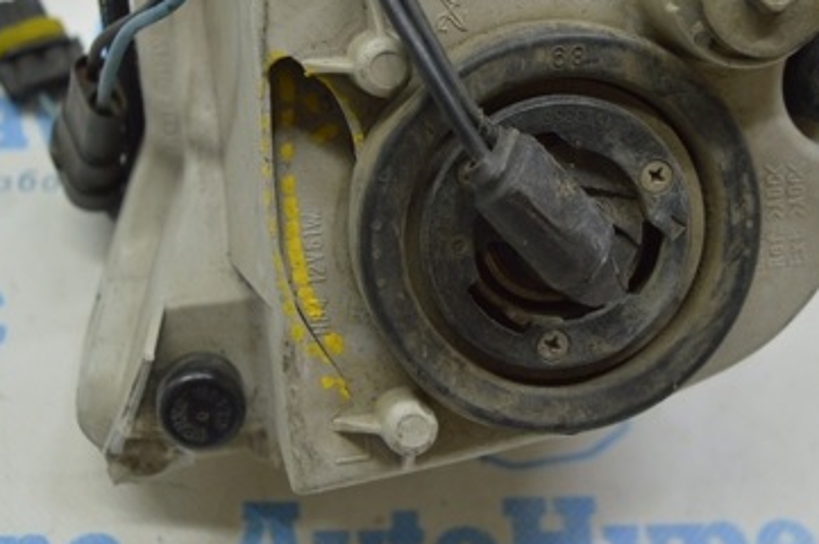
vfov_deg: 24.1
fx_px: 1270
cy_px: 180
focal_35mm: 56
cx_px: 379
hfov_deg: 35.7
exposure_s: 1/80
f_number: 3.8
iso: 400
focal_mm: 21
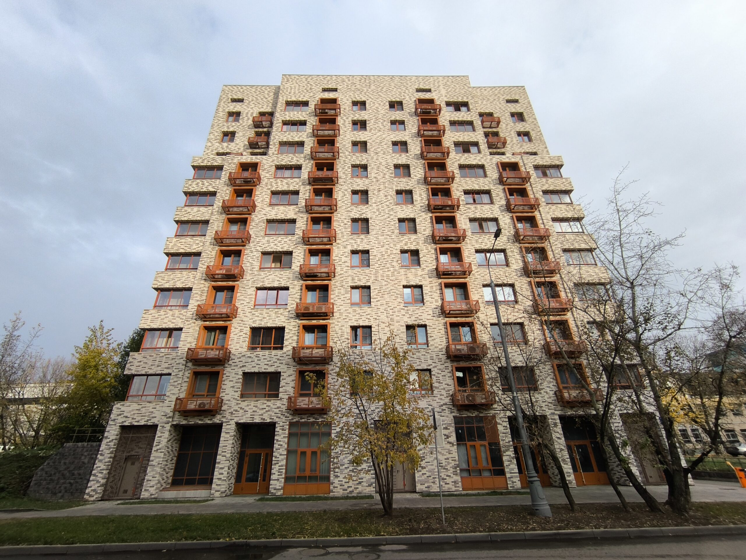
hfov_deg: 94.5
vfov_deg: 78.1
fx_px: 345
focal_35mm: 16
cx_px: 373
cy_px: 280
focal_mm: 1.65
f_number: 2.2
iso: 50
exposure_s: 1/376
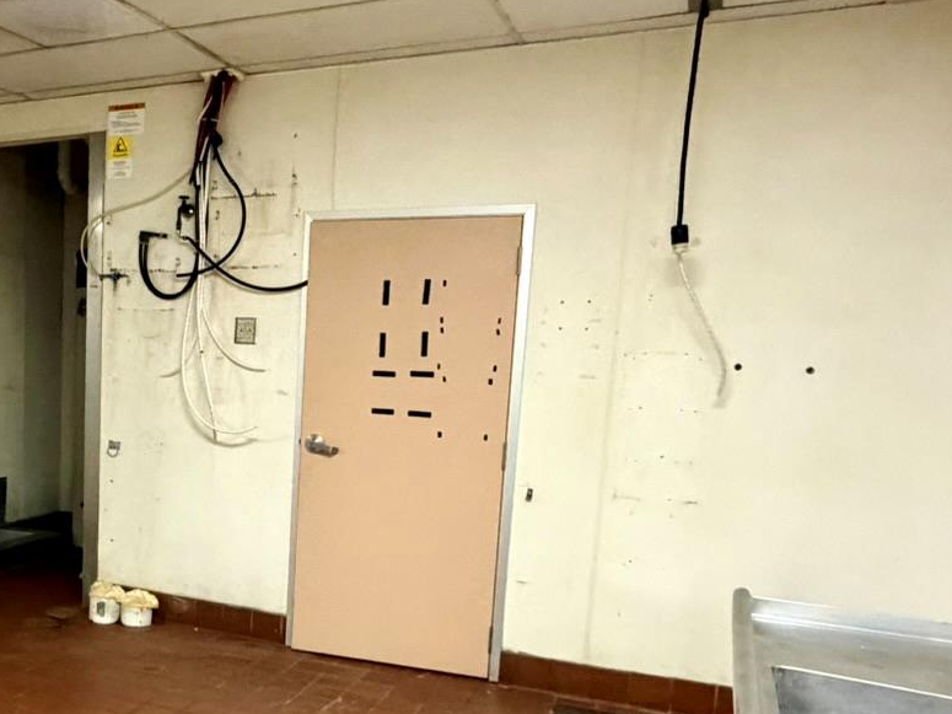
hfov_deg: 46.5
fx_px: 1017
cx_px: 144
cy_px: 485
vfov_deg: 38.2
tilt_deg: -8.0
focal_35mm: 37
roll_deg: -1.7
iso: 800
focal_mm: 2.22
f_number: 2.2
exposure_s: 1/60
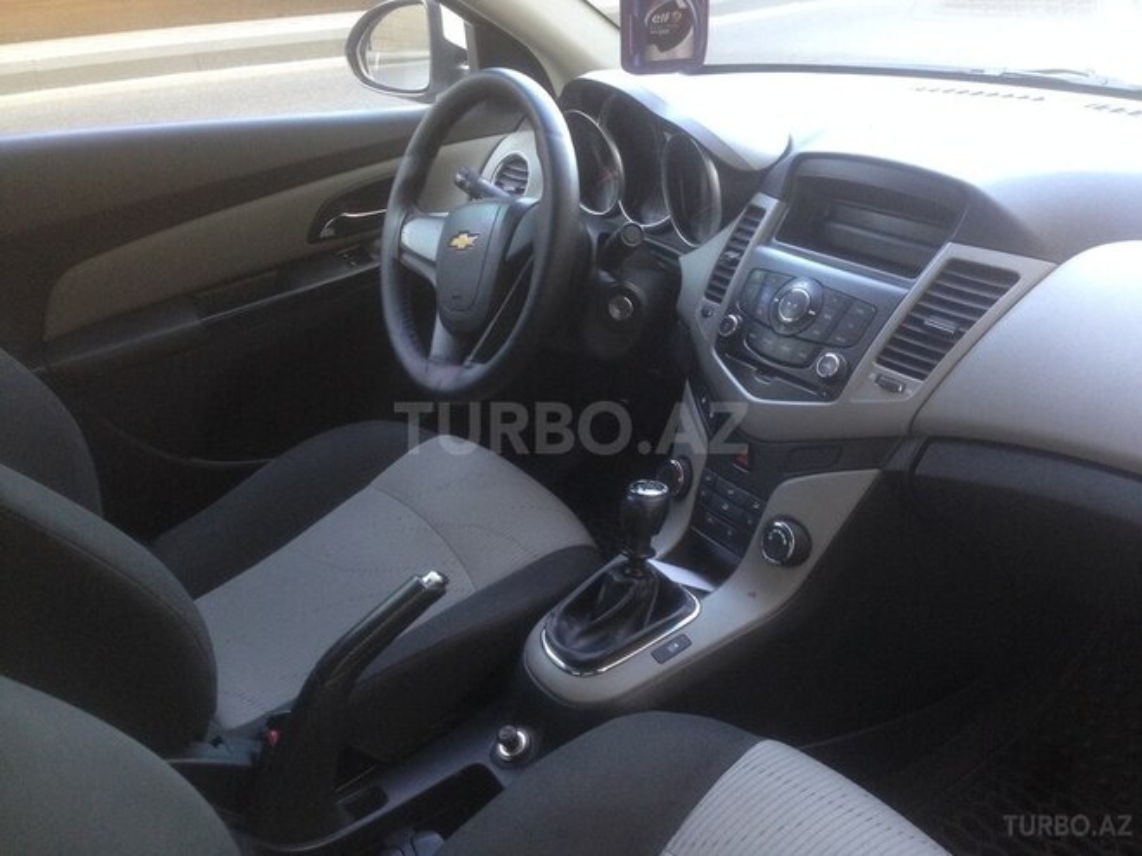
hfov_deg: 55.4
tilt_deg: -27.1
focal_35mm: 33
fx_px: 1089
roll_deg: +0.9
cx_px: 571
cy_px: 428
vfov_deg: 42.9
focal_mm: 4.12
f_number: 2.4
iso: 160
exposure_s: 1/20
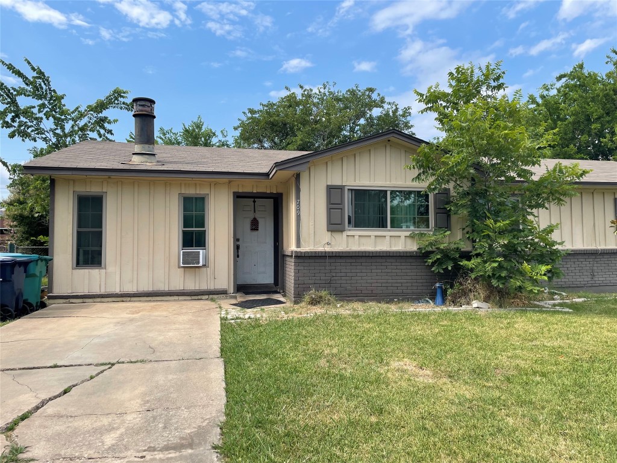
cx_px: 308
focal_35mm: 26
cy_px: 232
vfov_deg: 53.1
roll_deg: -0.2
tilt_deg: +2.5
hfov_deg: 67.3
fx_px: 463
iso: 32
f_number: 1.6
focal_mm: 4.2
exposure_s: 1/2564
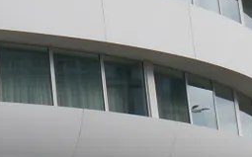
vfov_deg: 7.2
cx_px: -258
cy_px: -84
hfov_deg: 10.7
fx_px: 1229
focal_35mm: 179
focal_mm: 14
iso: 160
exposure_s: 1/400
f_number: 6.3
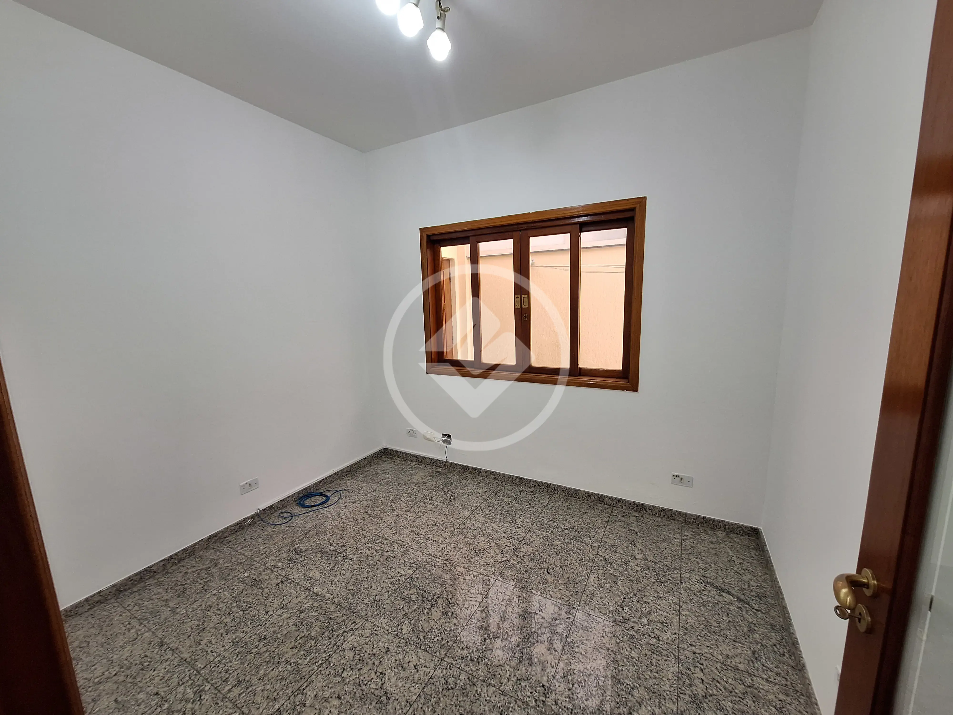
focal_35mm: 13
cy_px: 358
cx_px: 476
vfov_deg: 89.9
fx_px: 358
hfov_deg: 106.2
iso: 100
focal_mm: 1.74
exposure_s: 1/40
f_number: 2.2
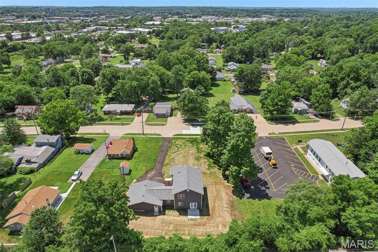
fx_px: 231
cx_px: 189
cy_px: 126
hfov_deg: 78.6
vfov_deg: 57.2
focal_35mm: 22
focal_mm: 8.4
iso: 100
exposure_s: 1/1500
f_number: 2.8
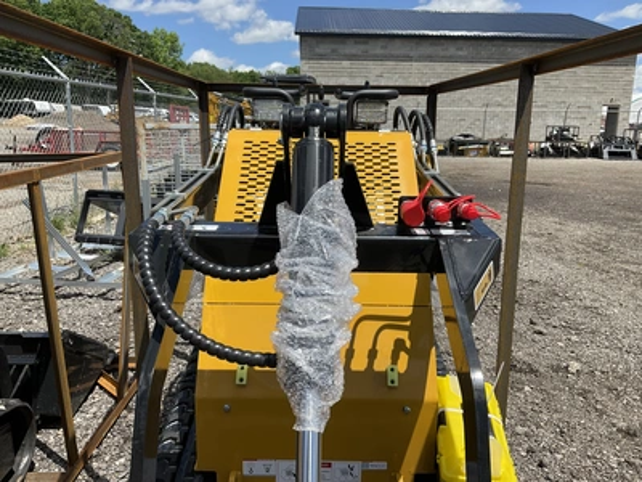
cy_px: 241
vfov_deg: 48.2
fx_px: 538
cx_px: 321
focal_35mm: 29
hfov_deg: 61.7
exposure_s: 1/1848
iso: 25
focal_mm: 3
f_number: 1.8
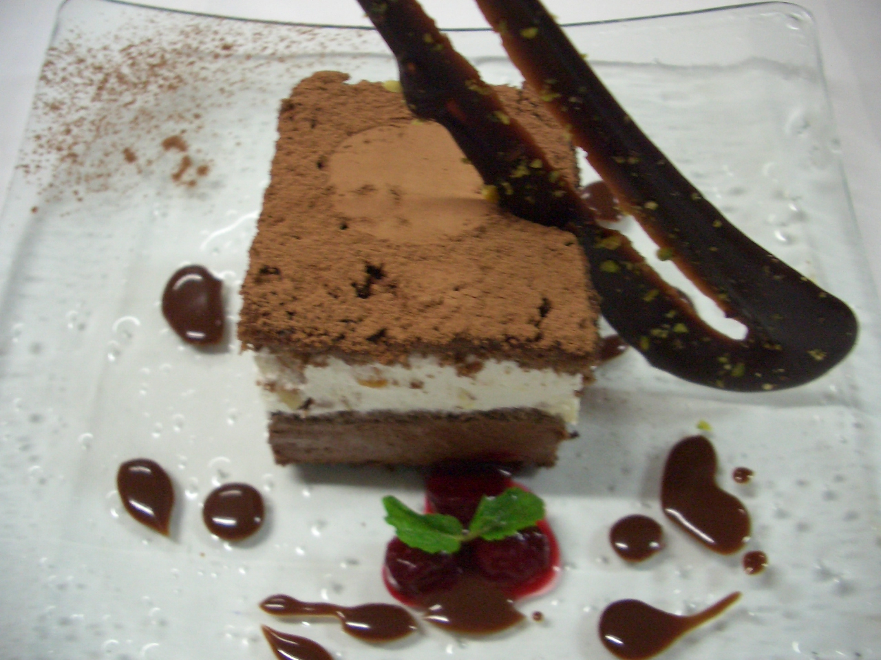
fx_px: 891
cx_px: 440
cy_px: 330
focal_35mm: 35
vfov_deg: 40.7
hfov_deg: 52.6
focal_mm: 5.8
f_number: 2.6
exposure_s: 1/25
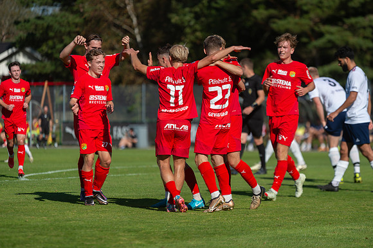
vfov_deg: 6.9
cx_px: 186
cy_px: 124
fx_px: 2071
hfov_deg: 10.3
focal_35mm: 200
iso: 110
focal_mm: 200
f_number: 3.2
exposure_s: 1/1600
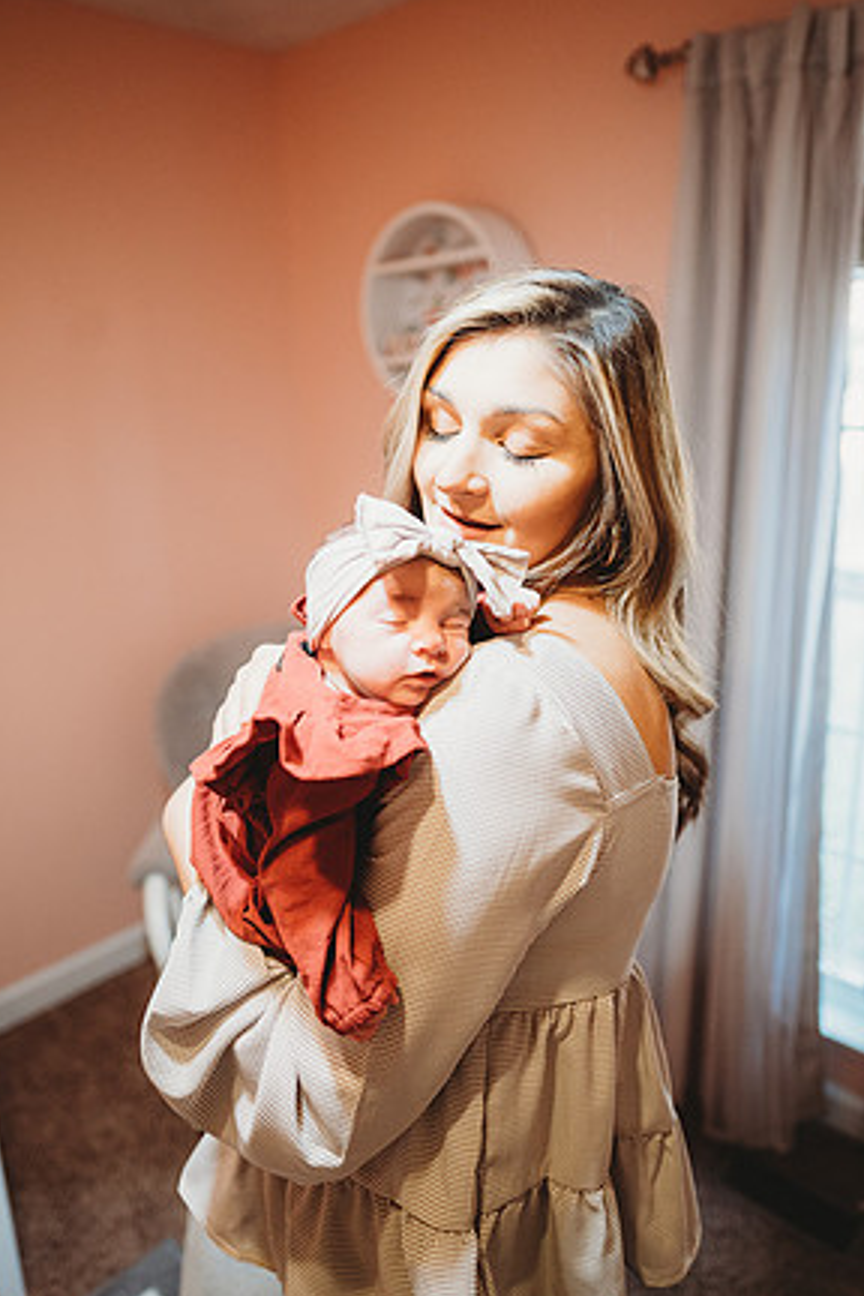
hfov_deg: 51.3
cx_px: 426
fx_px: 900
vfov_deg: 71.5
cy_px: 642
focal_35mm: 25
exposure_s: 1/160
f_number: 1.8
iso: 1250
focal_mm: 24
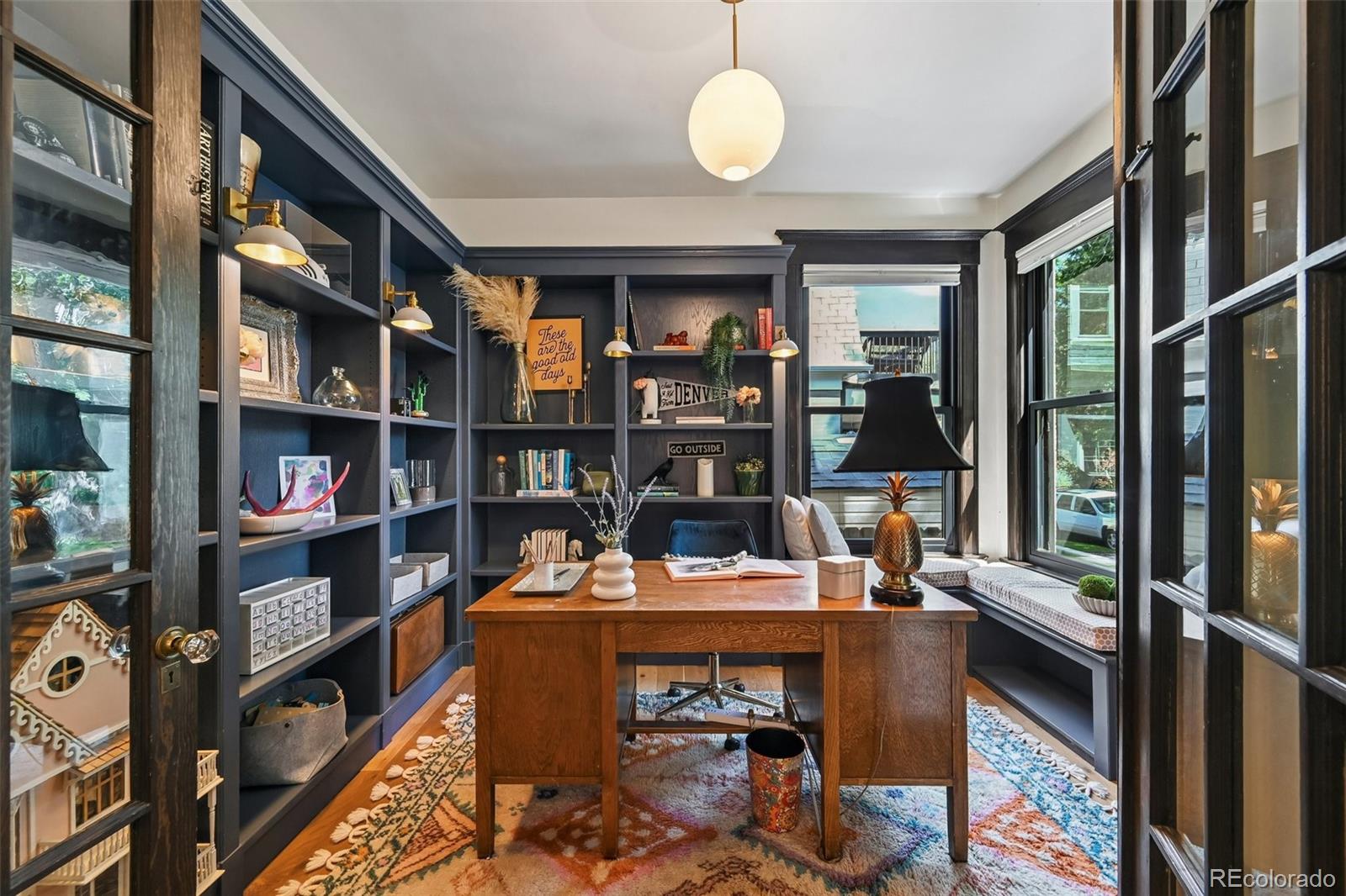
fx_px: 523
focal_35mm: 14
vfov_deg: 81.2
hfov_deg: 104.3
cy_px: 448
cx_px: 673
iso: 125
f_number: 10
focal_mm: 14
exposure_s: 1/2.5
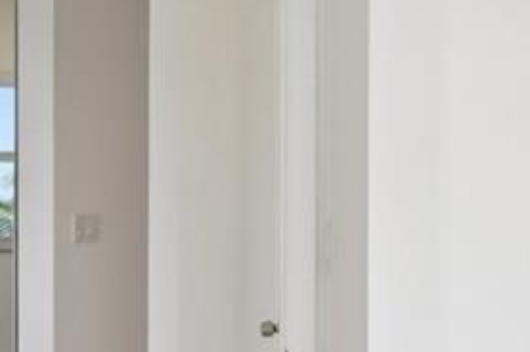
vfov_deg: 16.7
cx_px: 823
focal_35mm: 81
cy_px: 253
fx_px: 1191
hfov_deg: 20.8
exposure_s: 1/100
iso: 200
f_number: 9
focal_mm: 14
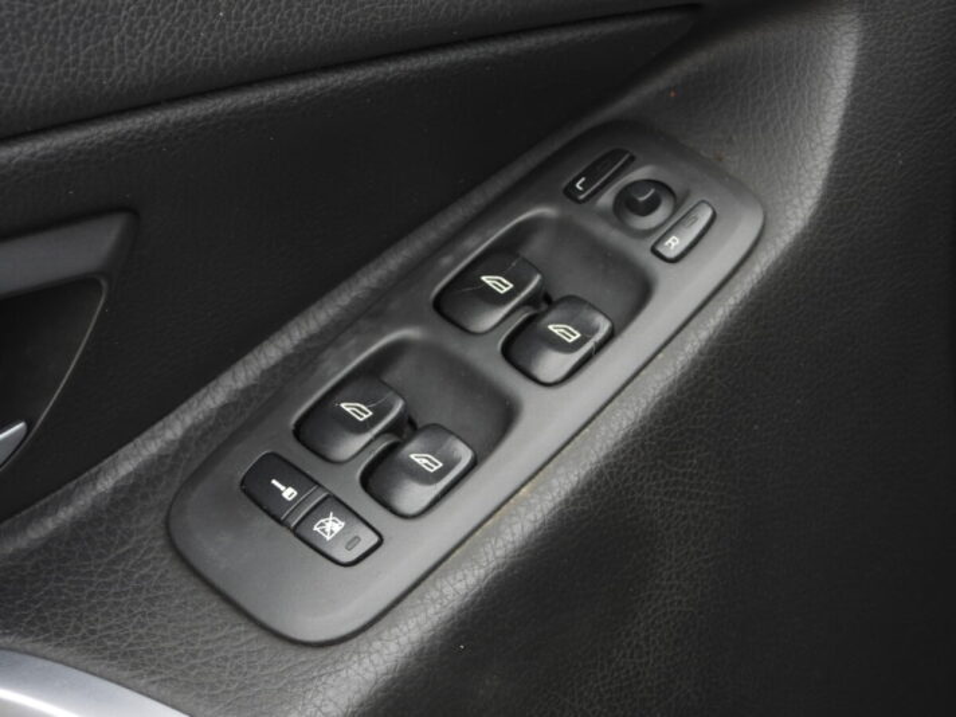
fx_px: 2900
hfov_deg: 18.7
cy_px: 358
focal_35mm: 105
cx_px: 478
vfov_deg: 14.1
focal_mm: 18.9
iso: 100
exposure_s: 1/60
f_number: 4
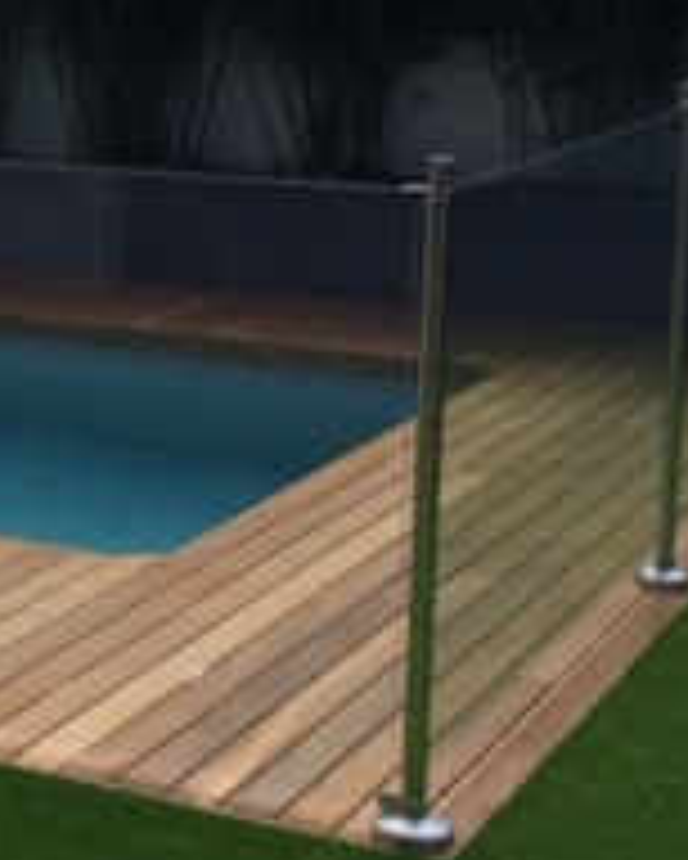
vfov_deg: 19.4
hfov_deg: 14.2
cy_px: 243
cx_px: -481
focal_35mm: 98
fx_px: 2492
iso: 32
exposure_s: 1/1709
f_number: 2.2
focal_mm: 4.12
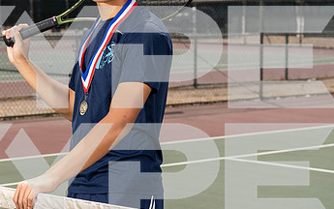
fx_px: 1093
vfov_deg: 10.9
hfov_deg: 17.3
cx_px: 93
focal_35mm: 120
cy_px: 58
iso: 250
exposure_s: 1/1250
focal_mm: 70
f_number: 6.3
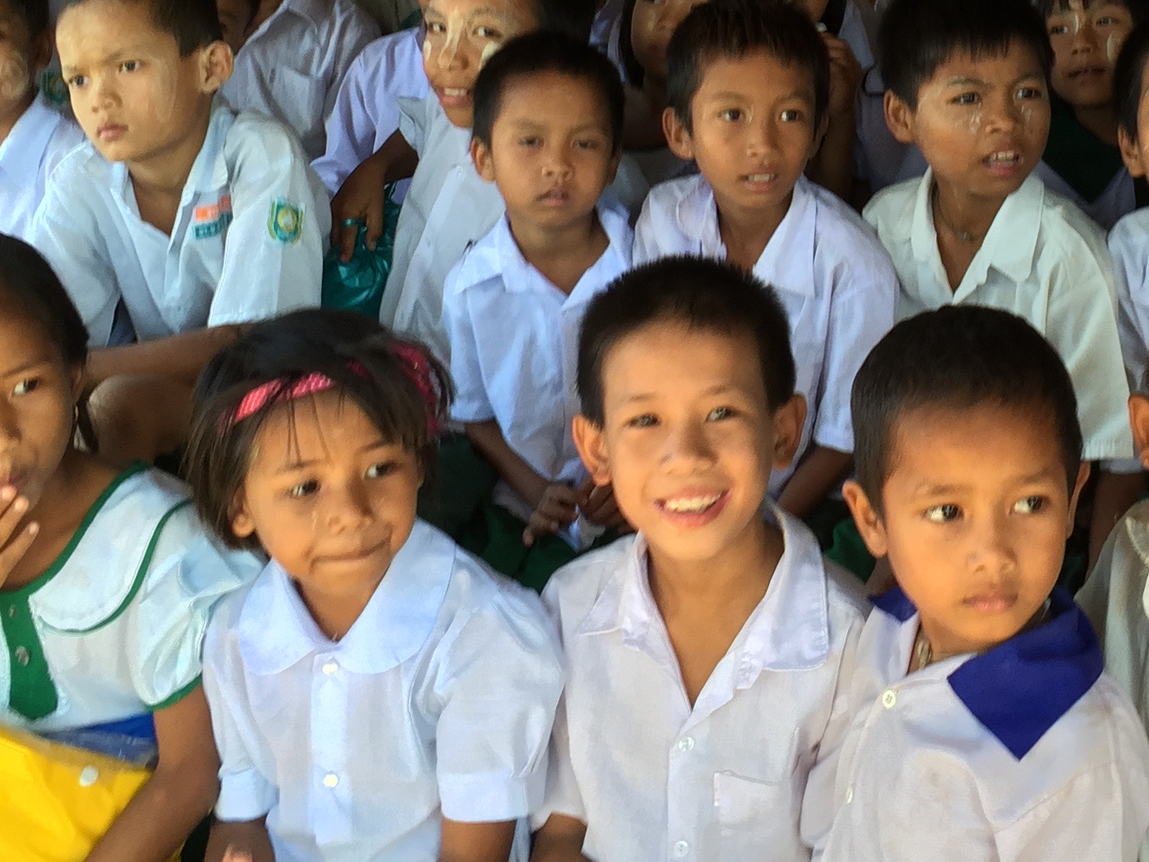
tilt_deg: -13.1
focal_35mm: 67
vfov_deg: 21.1
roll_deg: +0.0
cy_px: -13
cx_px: 889
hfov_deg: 28.5
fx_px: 2224
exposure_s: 1/50
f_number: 2.2
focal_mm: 4.15
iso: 32
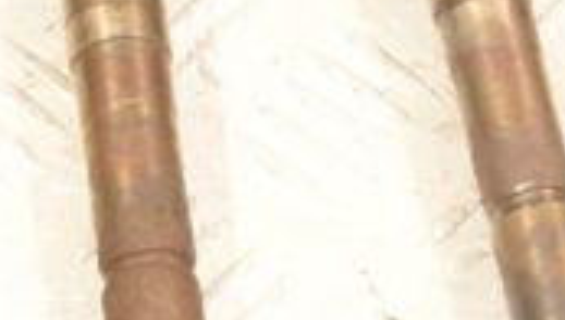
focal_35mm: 197
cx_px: 274
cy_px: 3
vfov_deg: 6.2
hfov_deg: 10.9
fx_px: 2956
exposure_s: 1/200
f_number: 5.6
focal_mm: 34
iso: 1600
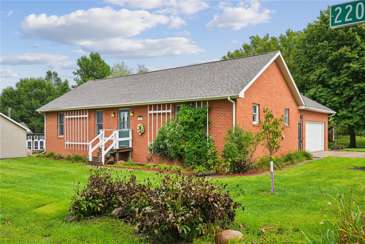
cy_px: 122
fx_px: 314
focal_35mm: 31
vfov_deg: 42.3
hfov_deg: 60.3
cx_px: 182
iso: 500
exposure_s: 1/70
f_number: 9
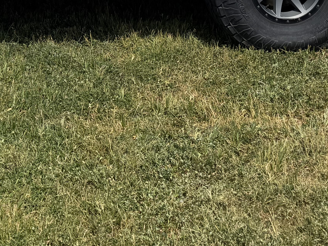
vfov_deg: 16.8
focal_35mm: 80
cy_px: -117
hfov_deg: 23.6
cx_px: 22
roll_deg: -1.1
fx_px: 758
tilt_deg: -4.6
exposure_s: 1/6711
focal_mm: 6.76
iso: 80
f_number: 1.78
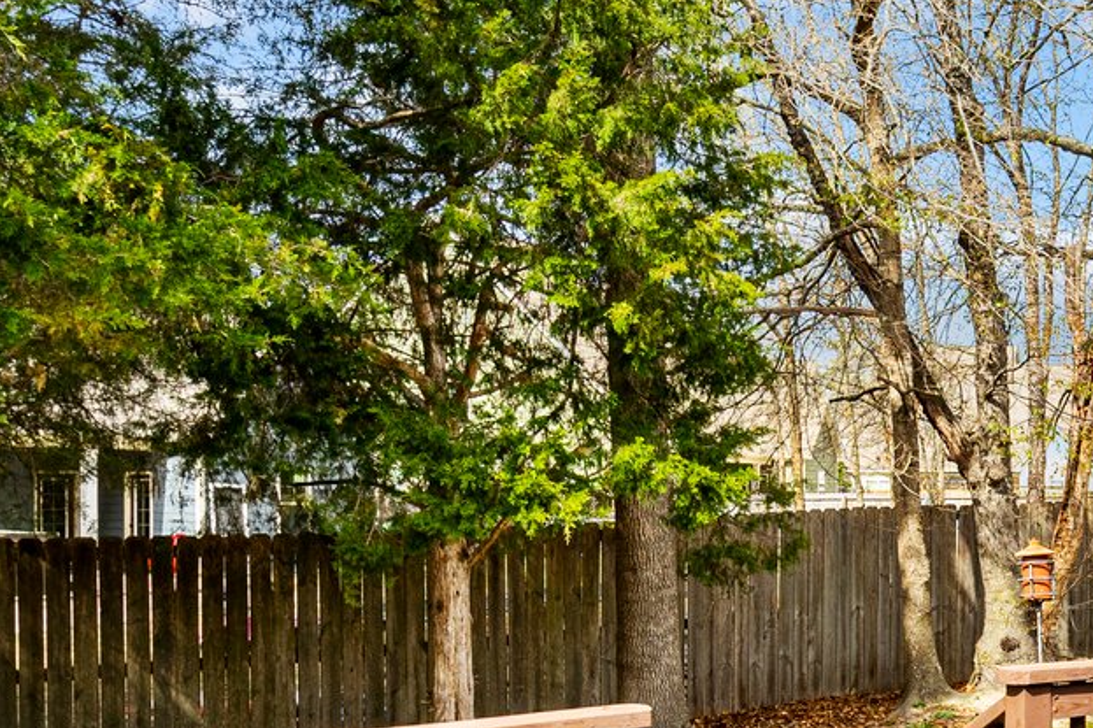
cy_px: 662
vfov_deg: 28.1
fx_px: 1396
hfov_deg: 37.2
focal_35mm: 46
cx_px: 1144
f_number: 8
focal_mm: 14
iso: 200
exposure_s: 1/160
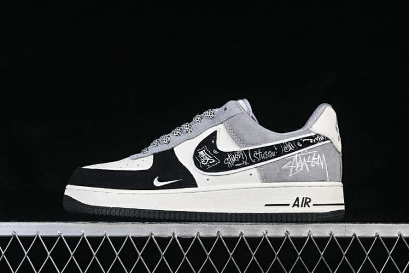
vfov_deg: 18.2
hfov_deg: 27.0
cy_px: 136
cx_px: 204
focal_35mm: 75
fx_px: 852
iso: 160
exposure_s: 1/80
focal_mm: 50
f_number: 8
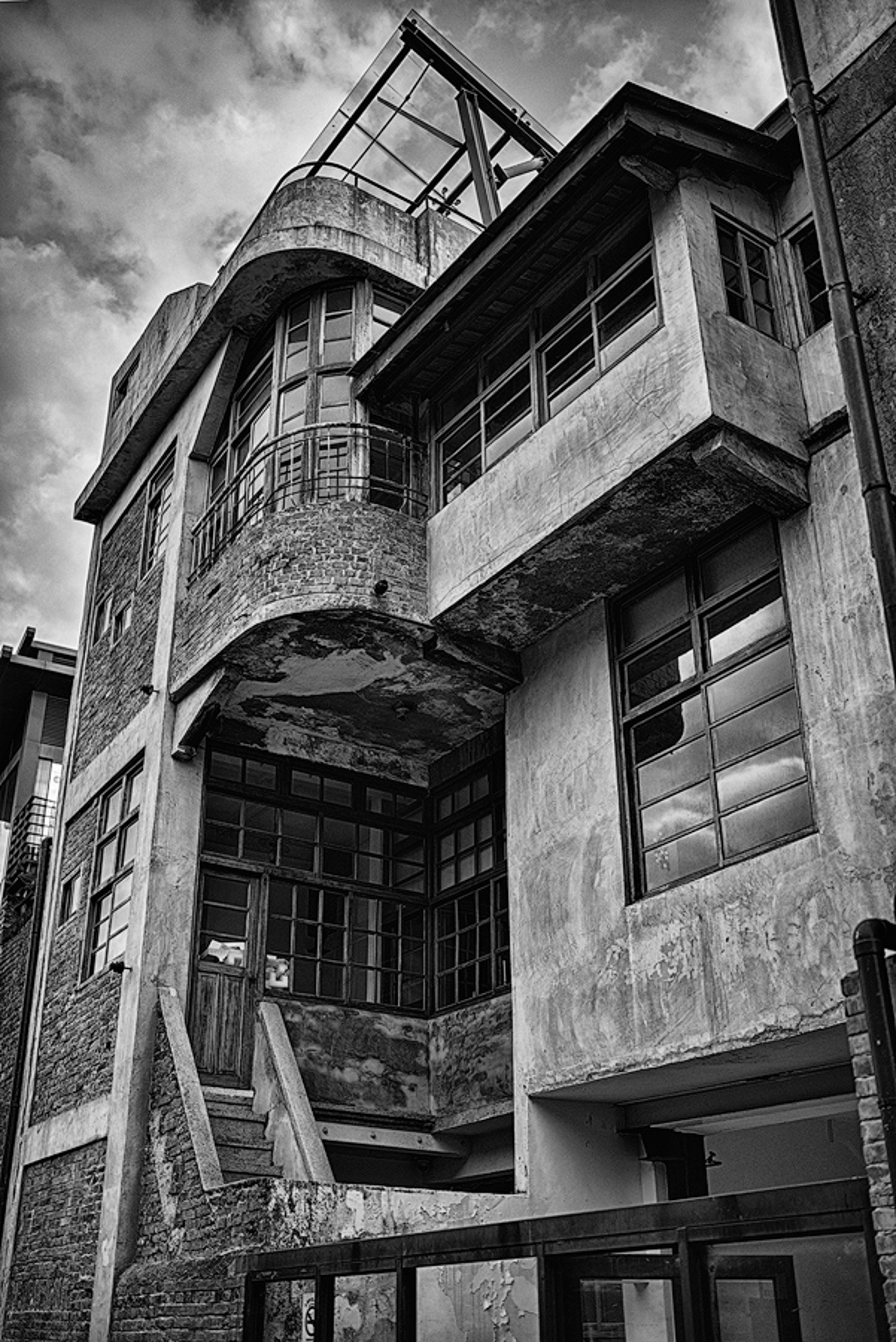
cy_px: 671
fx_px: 1305
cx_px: 448
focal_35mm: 35
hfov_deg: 37.9
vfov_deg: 54.4
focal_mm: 35
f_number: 1.4
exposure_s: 1/320
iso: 100
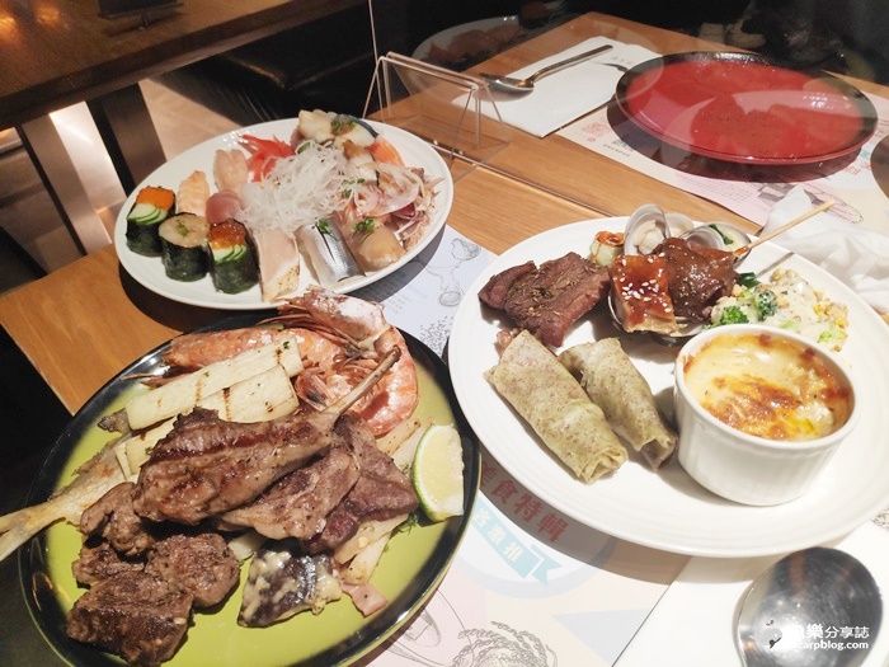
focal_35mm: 20
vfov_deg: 66.0
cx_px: 444
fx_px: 514
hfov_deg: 81.7
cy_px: 334
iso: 360
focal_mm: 3.94
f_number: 1.9
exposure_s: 1/120
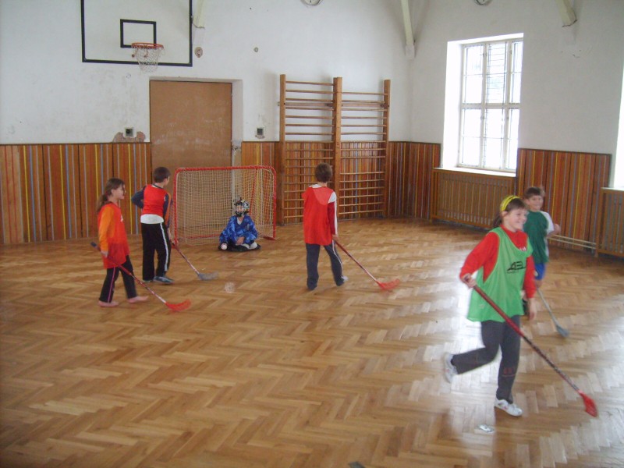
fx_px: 631
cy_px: 234
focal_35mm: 35
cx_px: 312
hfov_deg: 52.6
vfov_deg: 40.7
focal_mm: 5.8
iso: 253
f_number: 2.8
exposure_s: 1/45
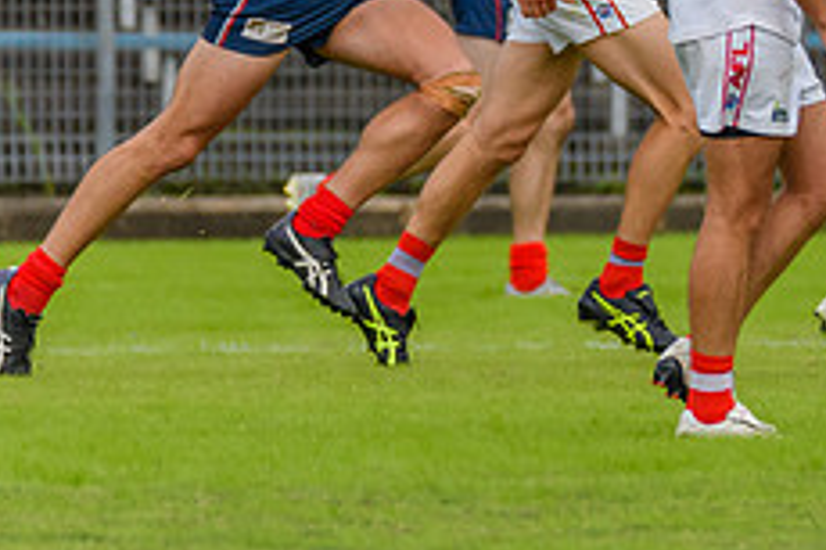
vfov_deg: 0.8
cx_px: 1142
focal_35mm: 1750
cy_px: 192
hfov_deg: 1.2
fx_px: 40123
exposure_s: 1/2500
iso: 800
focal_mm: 450
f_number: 6
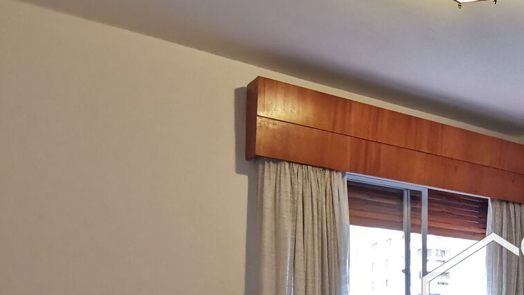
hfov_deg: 38.7
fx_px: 611
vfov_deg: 25.4
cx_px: 569
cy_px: 313
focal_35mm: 44
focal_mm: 2.35
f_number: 2.2
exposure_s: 1/40
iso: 500
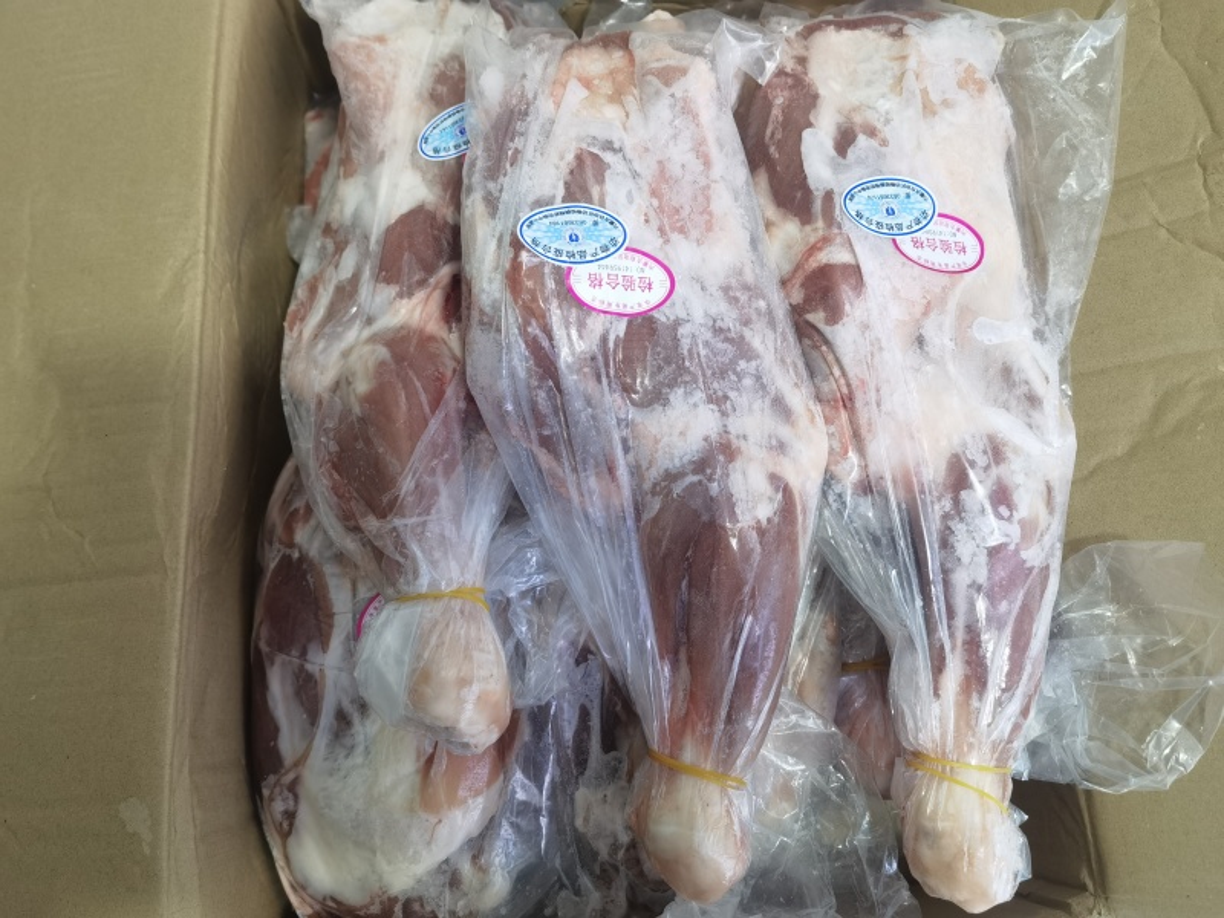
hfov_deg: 65.3
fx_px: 955
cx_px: 612
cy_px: 459
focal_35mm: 27
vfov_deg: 51.4
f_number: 1.9
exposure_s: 1/50
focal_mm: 6.67
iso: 160
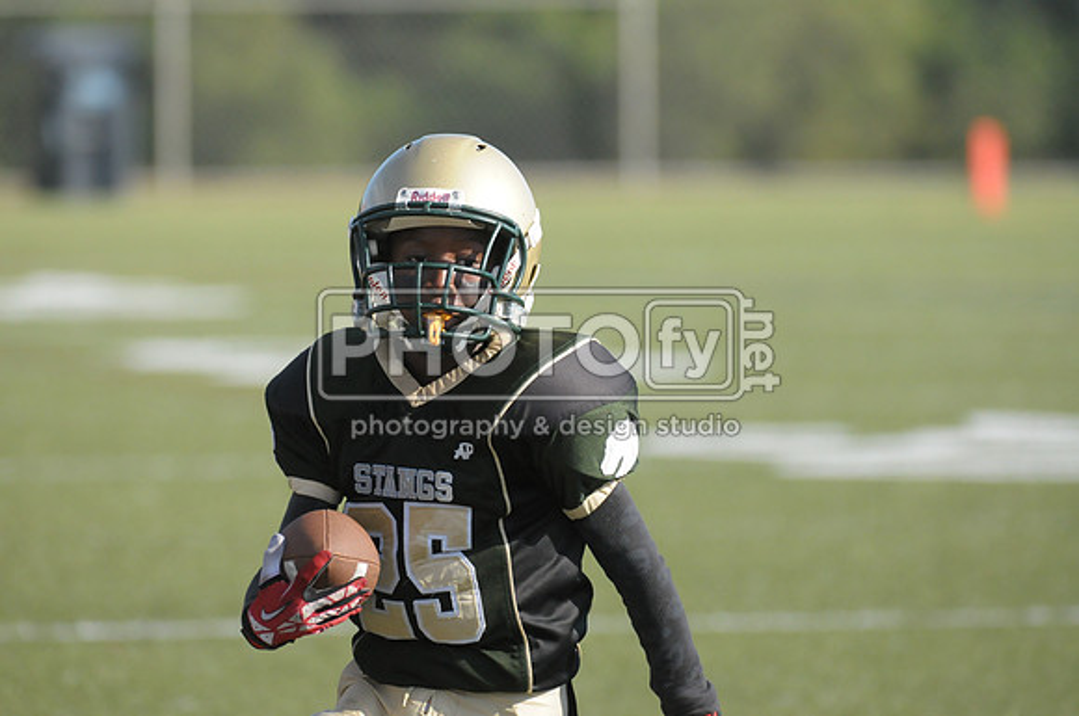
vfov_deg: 3.4
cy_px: 358
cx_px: 540
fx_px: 12122
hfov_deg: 5.1
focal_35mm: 405
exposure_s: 1/6400
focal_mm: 270
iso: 1600
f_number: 4
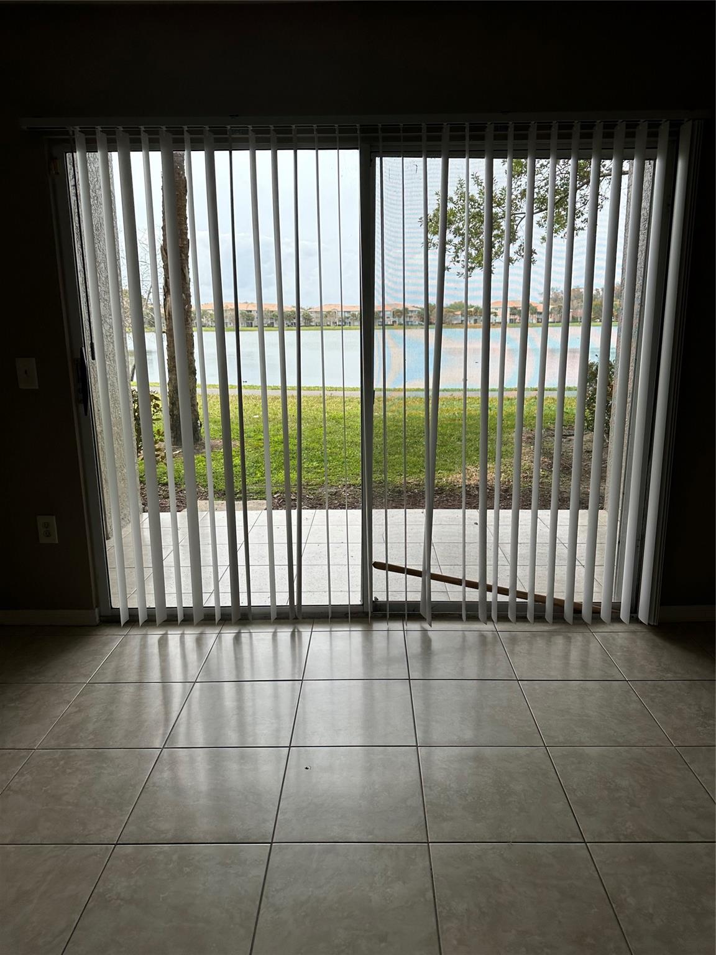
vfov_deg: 71.6
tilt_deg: -11.5
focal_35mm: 24
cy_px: 478
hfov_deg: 56.8
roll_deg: -0.7
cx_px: 358
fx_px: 662
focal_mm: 6.86
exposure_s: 1/1289
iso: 80
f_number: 1.78
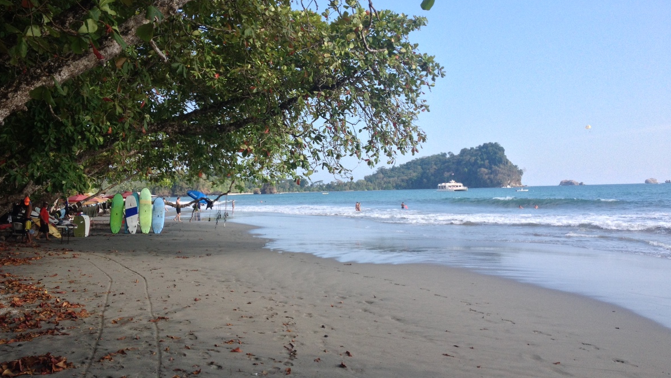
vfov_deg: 30.4
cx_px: 332
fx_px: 694
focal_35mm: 39
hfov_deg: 51.6
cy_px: 150
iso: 50
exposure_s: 1/1126
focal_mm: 4.28
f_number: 2.4
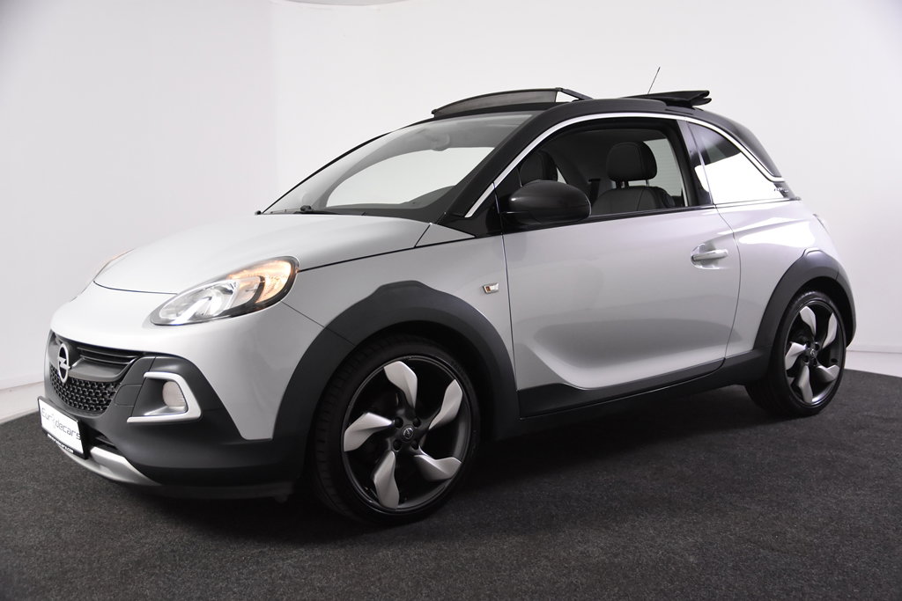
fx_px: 902
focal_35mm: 36
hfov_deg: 53.1
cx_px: 451
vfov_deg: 36.9
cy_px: 300
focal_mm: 24
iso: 1600
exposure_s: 1/125
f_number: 3
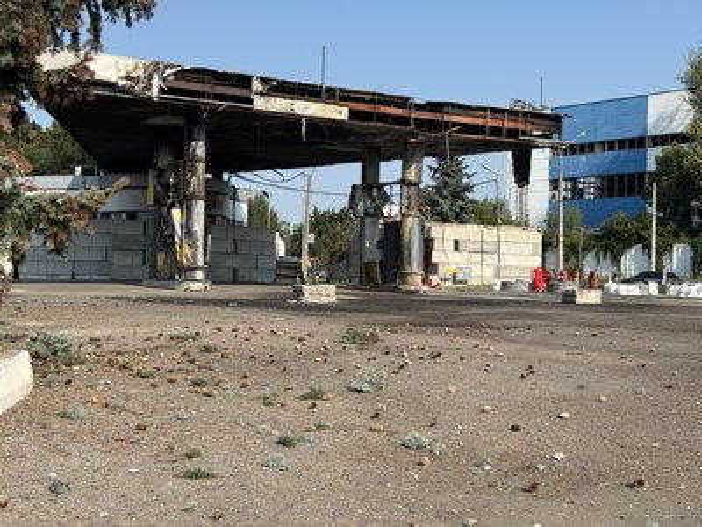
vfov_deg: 28.0
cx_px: 351
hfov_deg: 36.8
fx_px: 1055
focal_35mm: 52
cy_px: 264
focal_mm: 5.96
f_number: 1.6
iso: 32
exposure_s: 1/2024
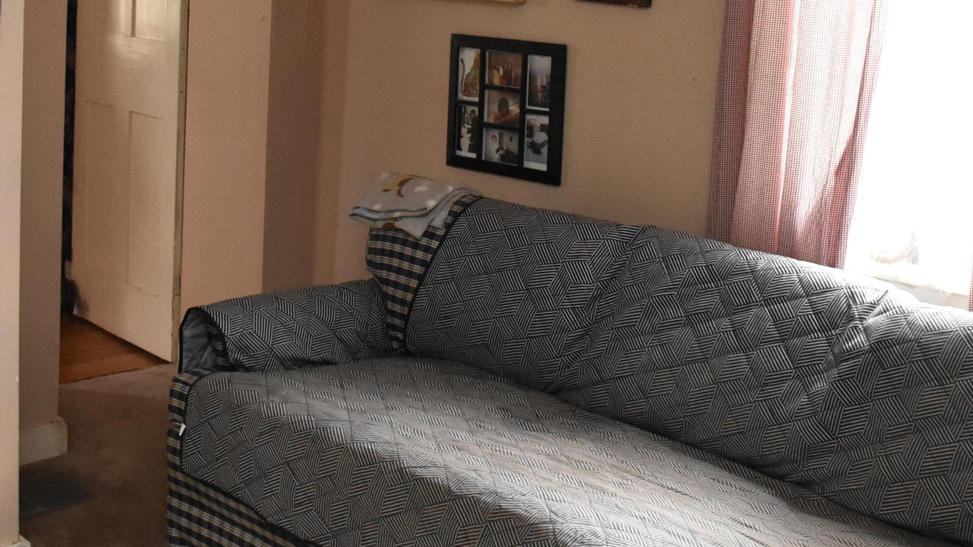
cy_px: 72
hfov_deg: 36.6
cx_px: 444
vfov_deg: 20.7
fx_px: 1471
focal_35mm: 57
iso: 3200
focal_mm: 18
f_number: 4
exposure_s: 1/60
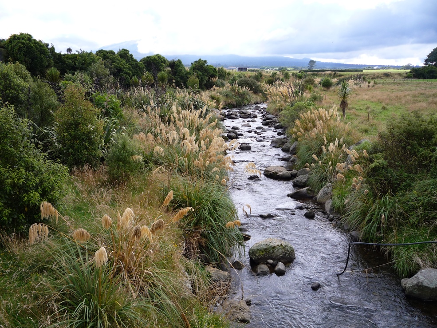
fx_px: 379
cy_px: 164
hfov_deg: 60.0
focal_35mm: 30
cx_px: 218
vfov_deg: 46.8
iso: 100
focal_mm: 5.2
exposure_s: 1/250
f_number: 4
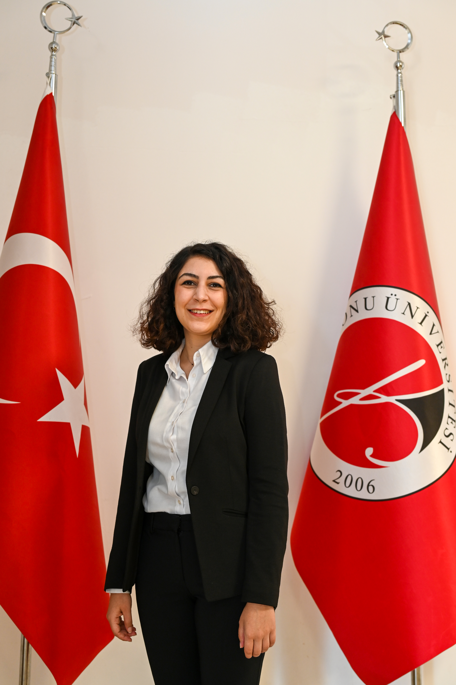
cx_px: 228
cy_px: 342
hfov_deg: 27.0
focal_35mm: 50
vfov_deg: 39.6
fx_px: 951
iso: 640
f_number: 4
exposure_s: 1/60
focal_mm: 50
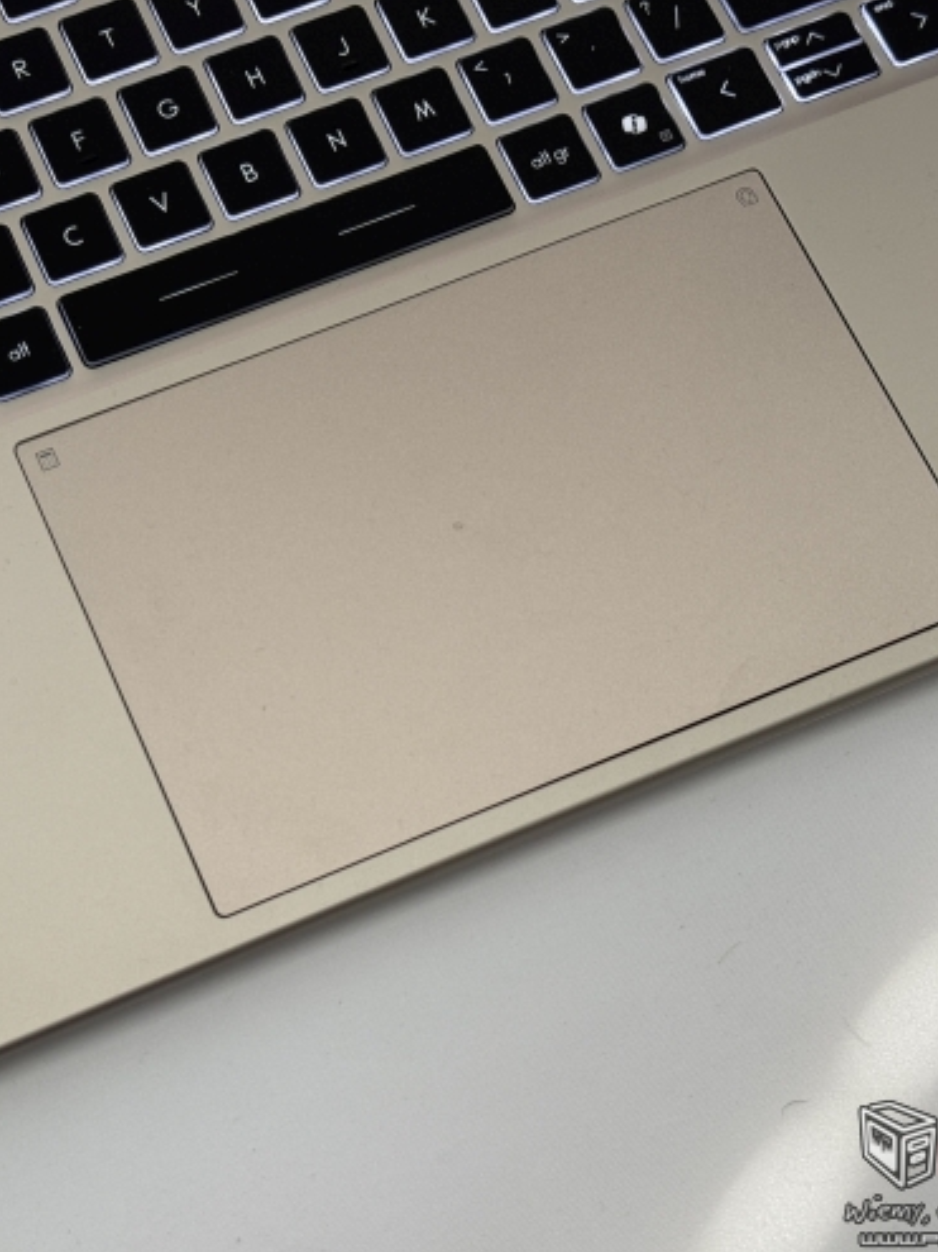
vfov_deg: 29.8
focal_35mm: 65
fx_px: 2349
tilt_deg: -68.3
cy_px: 629
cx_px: 248
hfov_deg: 22.4
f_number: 1.78
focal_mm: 6.76
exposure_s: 1/60
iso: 160
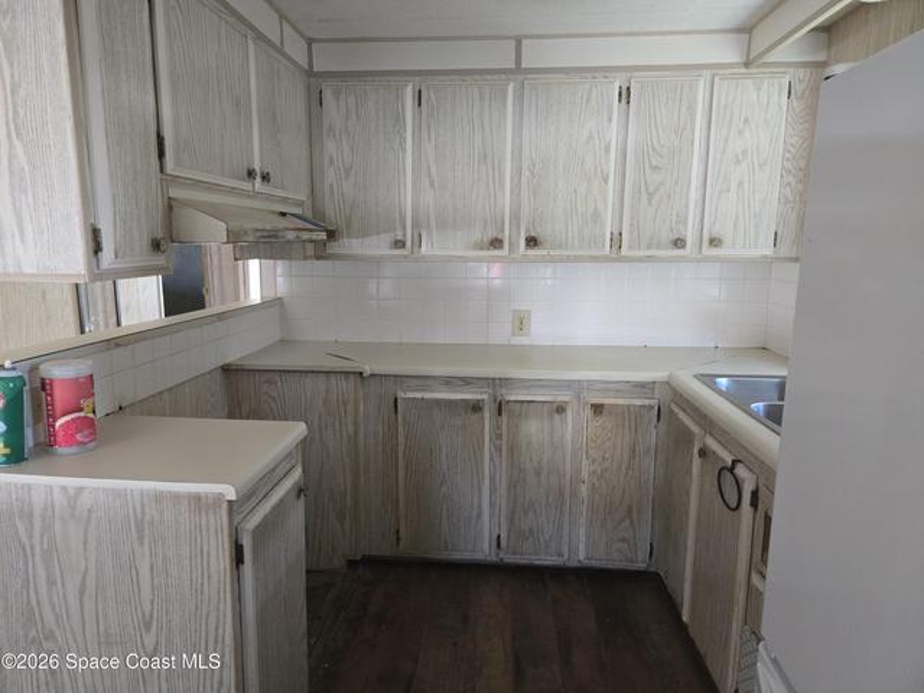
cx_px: 462
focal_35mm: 23
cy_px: 346
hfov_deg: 73.9
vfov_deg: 58.9
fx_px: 614
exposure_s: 1/60
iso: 640
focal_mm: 5.4
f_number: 1.8
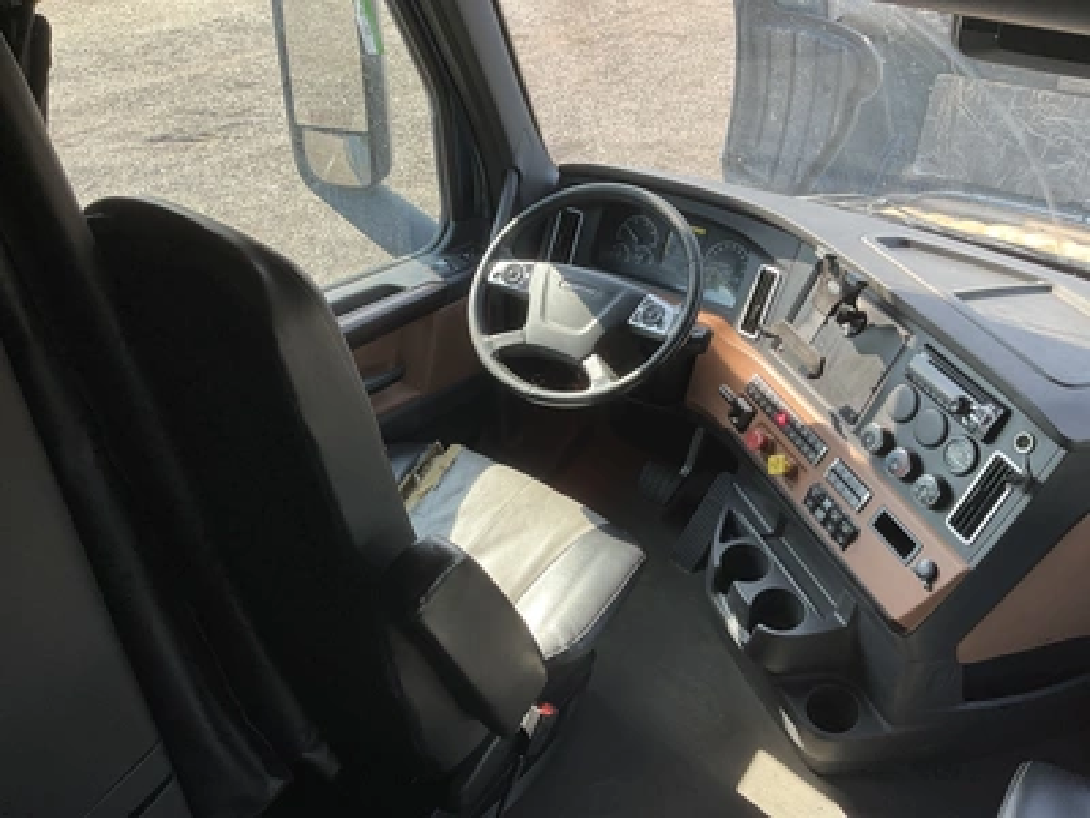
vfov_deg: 48.2
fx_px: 913
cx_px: 545
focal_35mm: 29
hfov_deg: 61.7
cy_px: 409
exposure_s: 1/122
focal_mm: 3
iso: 20
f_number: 1.8
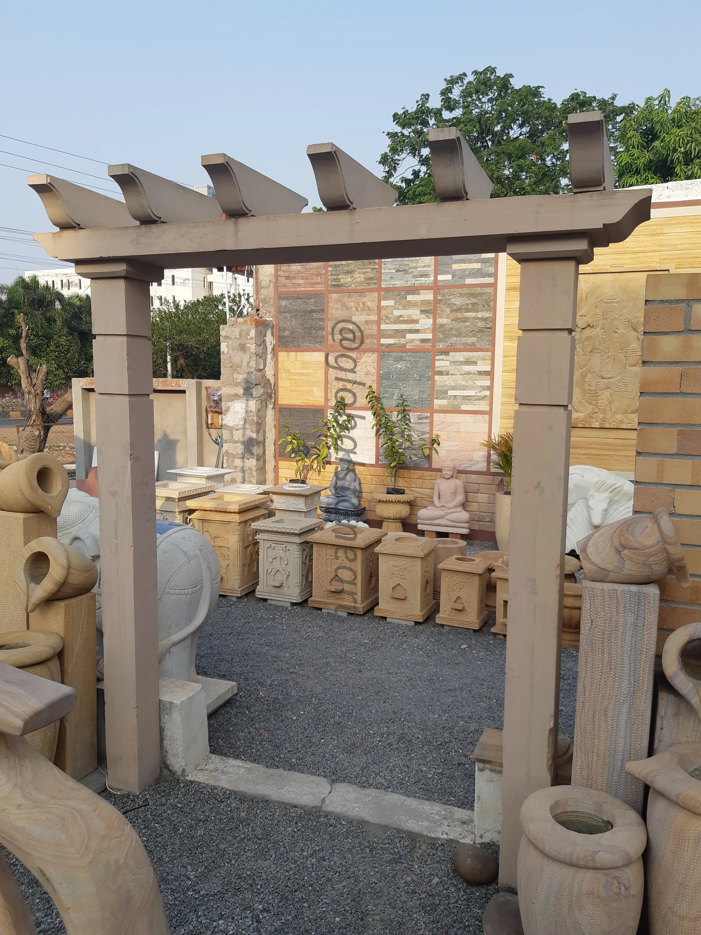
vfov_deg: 67.3
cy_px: 468
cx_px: 350
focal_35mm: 26
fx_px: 702
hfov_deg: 53.1
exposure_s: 1/904
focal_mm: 3.93
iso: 40
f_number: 1.7
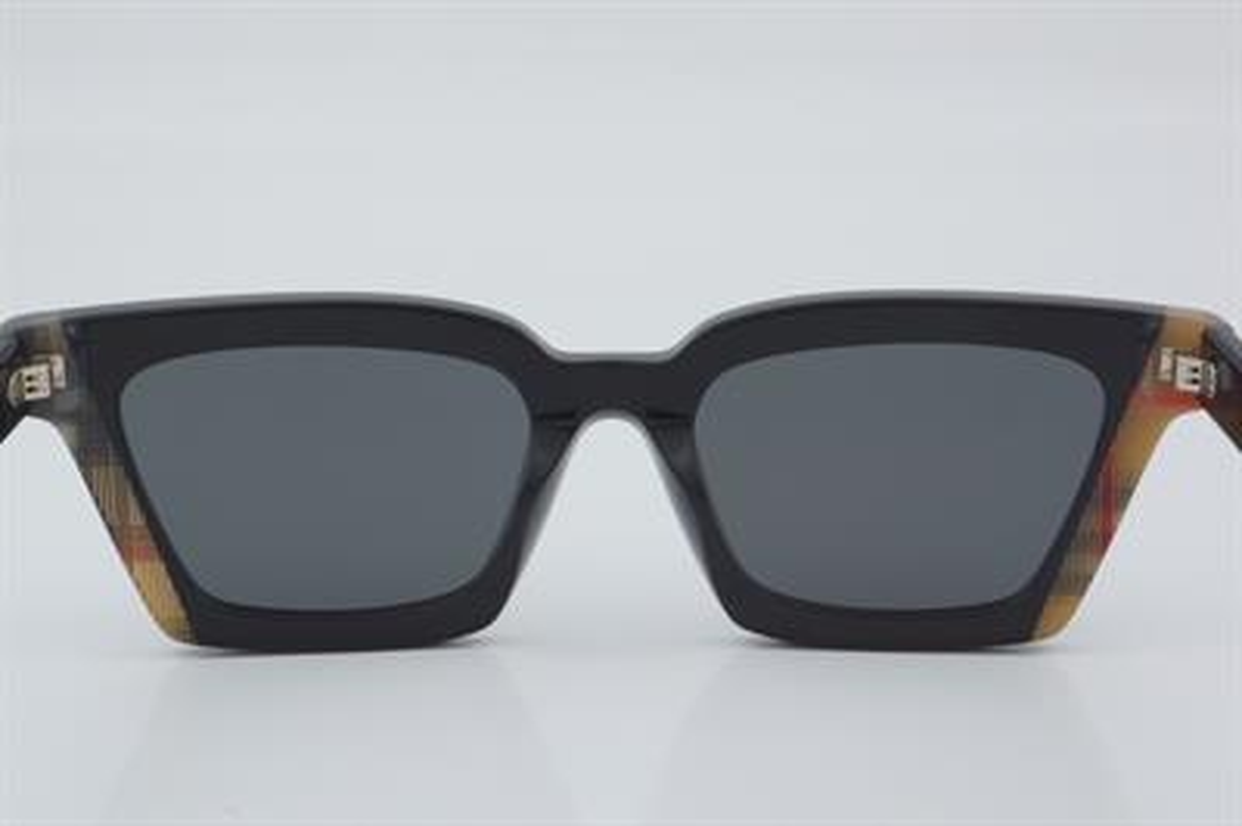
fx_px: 2844
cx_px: 621
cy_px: 413
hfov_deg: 24.6
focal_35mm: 82
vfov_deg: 16.5
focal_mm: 55
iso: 100
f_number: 32
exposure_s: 1/4
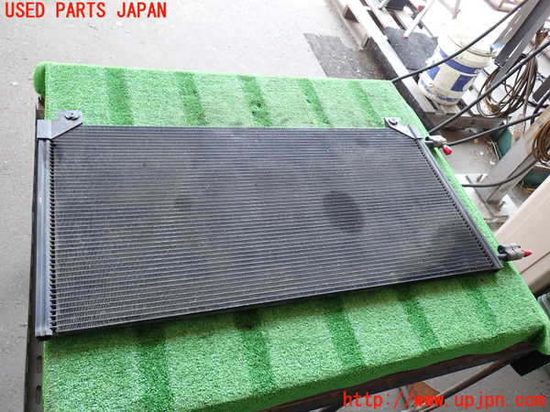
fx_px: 445
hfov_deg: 63.4
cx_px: 275
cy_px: 206
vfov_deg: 49.7
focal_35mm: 28
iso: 125
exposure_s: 1/60
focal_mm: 5.05
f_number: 2.2
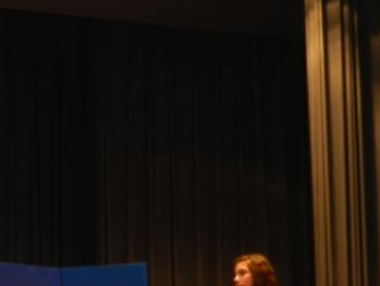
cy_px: 324
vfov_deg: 11.5
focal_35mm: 127
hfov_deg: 14.9
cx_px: -105
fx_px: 1396
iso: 200
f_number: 4
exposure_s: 1/30
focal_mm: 6.7
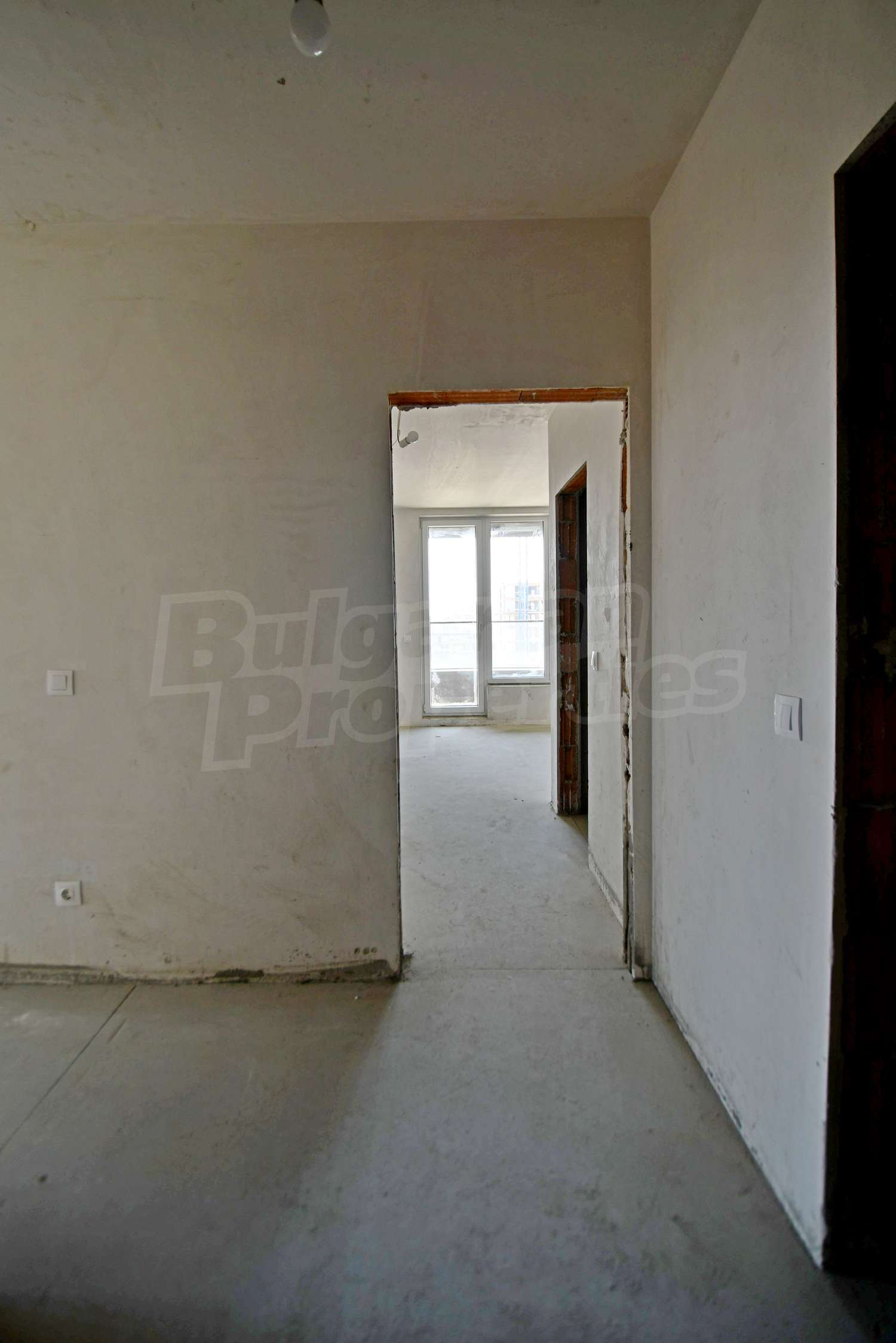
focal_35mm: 15
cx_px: 448
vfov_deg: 100.4
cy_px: 672
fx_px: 560
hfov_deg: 77.3
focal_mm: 10
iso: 100
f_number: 4
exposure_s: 1/60
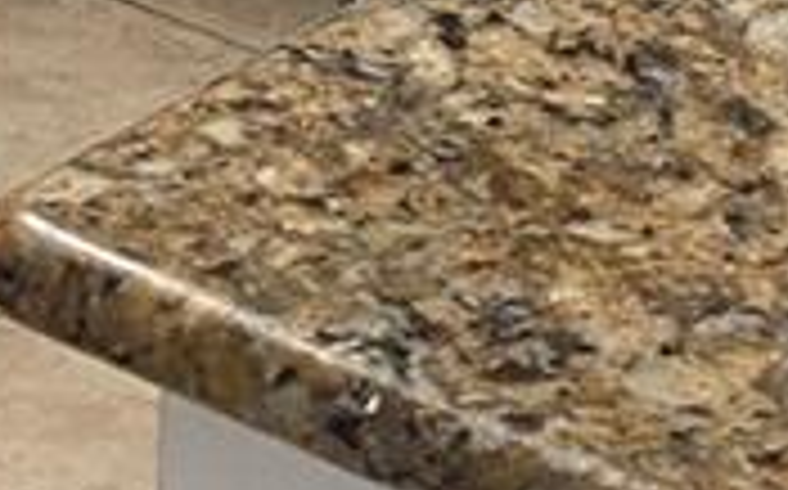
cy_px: -1173
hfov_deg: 10.9
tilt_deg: -8.5
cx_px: -198
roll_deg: -2.5
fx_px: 4055
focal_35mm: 189
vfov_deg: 6.2
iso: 80
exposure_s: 1/60
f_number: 1.8
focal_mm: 4.25
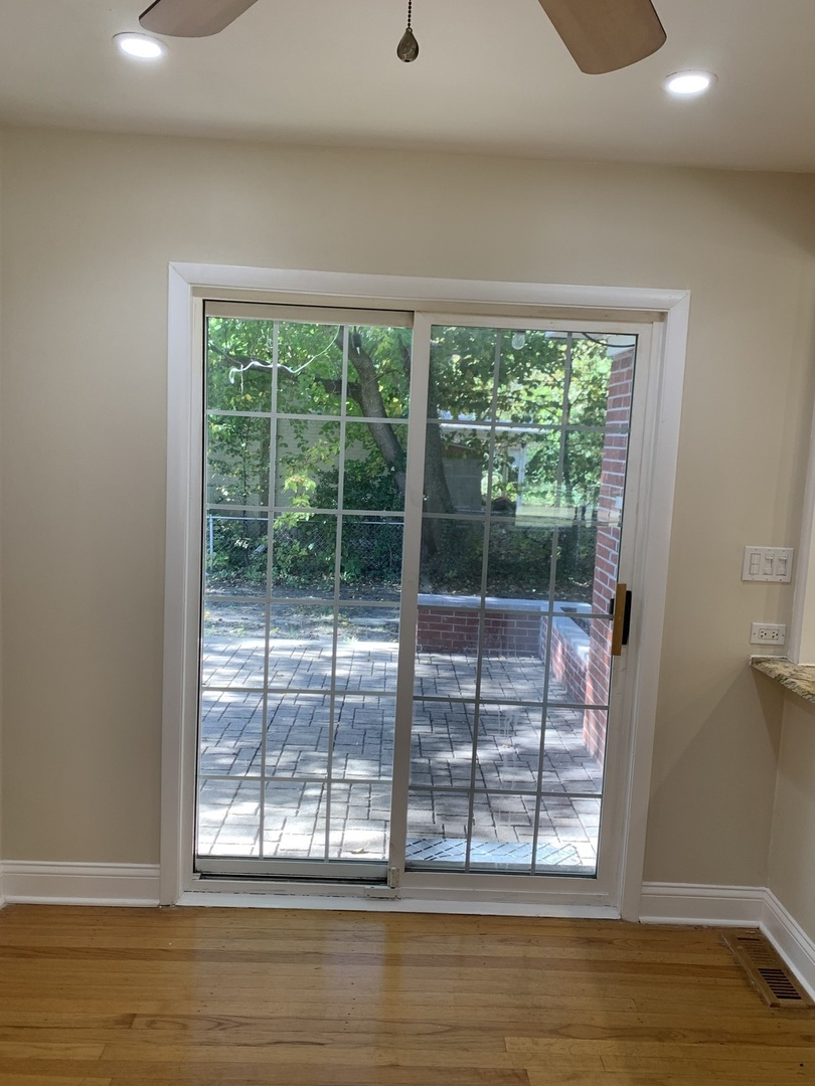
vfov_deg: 67.3
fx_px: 816
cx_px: 408
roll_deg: -4.0
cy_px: 543
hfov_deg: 53.1
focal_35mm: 26
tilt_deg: -4.4
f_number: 1.8
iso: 64
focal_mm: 4.25
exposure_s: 1/120
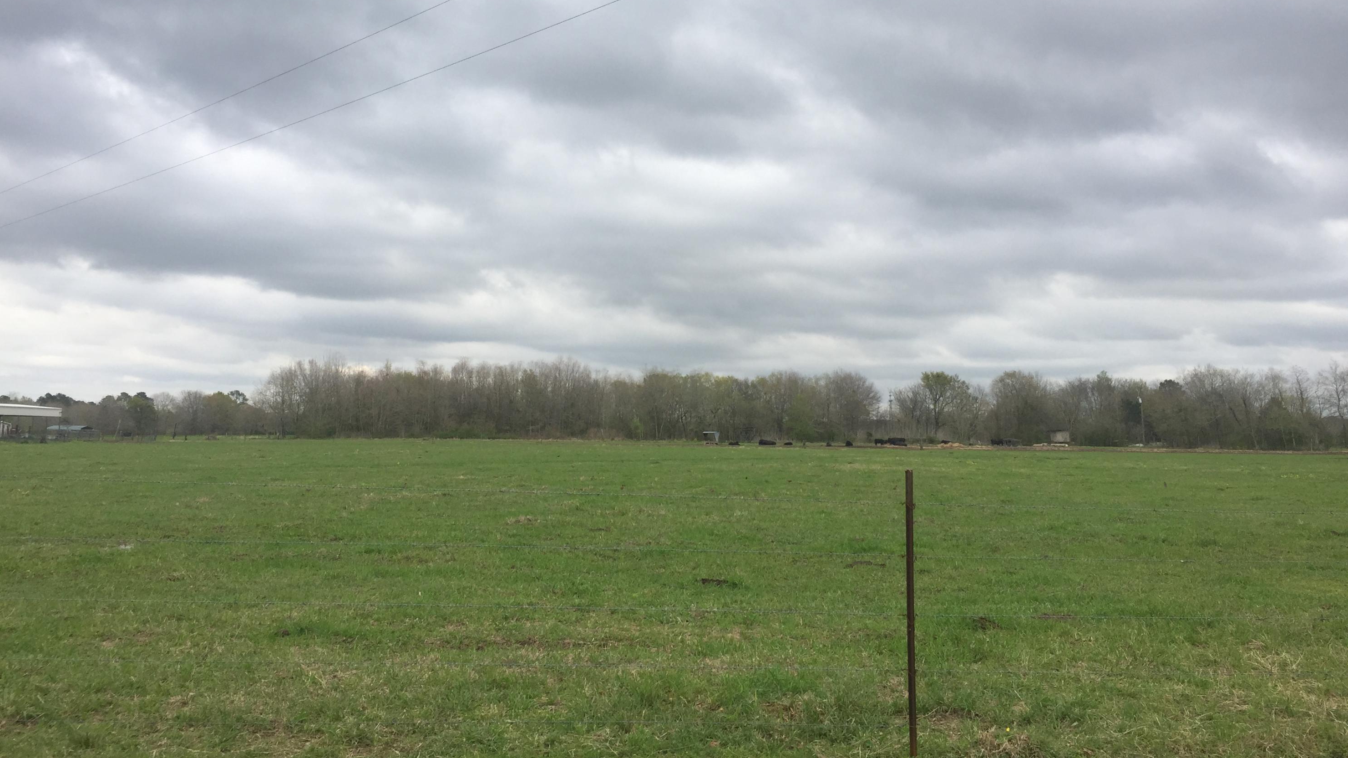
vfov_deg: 36.5
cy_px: 302
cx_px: 667
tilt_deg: +6.5
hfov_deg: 61.0
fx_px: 1144
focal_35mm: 32
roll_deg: -2.7
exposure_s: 1/1199
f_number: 2.2
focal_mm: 4.15
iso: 32
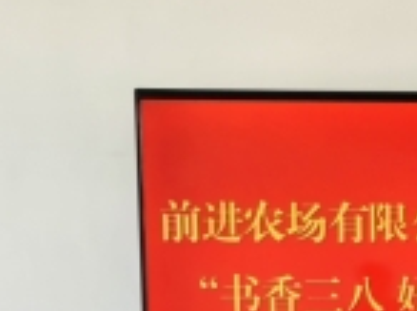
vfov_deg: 9.4
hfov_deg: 13.1
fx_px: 1780
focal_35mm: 148
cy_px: 611
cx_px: 468
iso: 80
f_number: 2
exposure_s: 1/100
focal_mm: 5.75
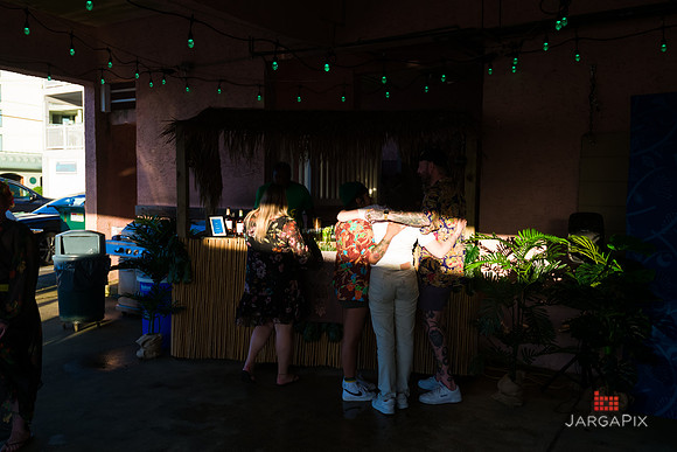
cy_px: 226
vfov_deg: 42.3
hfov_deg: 60.3
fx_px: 583
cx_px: 338
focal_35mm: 31
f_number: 4
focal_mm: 31
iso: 640
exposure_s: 1/1000
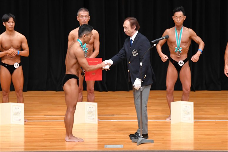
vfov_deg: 5.4
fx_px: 1614
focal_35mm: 255
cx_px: 114
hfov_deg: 8.1
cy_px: 76
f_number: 5.6
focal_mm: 170
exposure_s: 1/400
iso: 4000
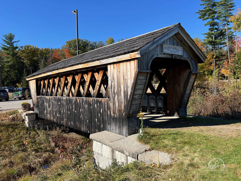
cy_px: 90
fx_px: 181
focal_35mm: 26
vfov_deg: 53.1
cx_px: 120
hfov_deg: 67.3
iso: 50
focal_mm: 5.7
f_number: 1.5
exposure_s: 1/2513
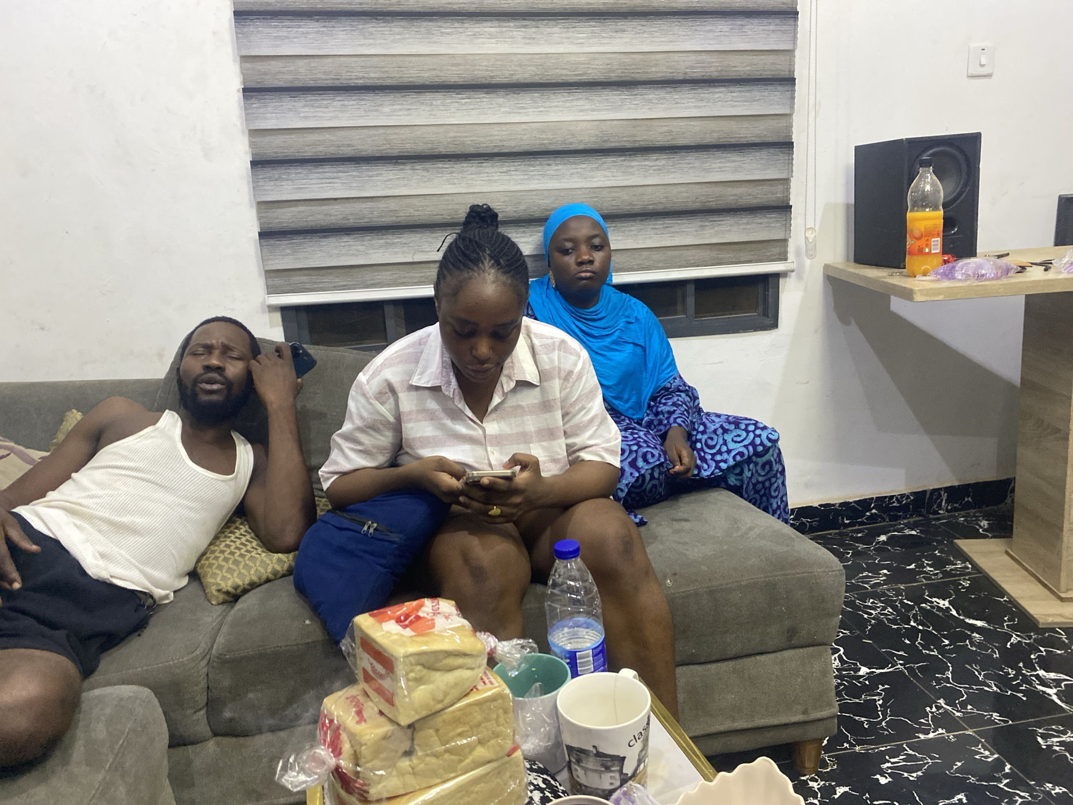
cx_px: 536
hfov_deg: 67.3
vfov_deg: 53.1
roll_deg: +3.5
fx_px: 806
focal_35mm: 26
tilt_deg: -11.3
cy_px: 402
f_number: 1.8
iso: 500
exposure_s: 1/60
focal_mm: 4.25
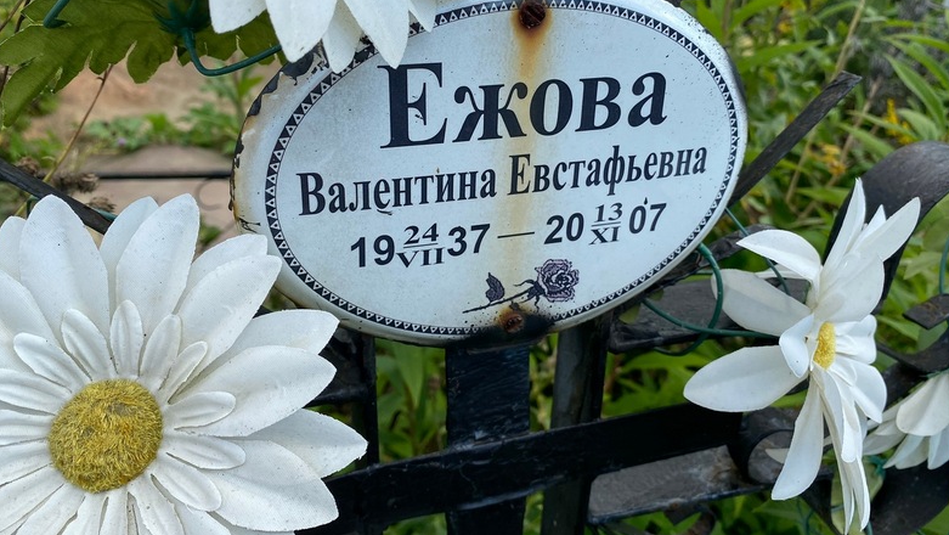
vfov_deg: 39.8
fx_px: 730
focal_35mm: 29
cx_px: 479
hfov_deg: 66.0
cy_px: 187
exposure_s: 1/1043
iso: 32
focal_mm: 4.25
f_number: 1.8
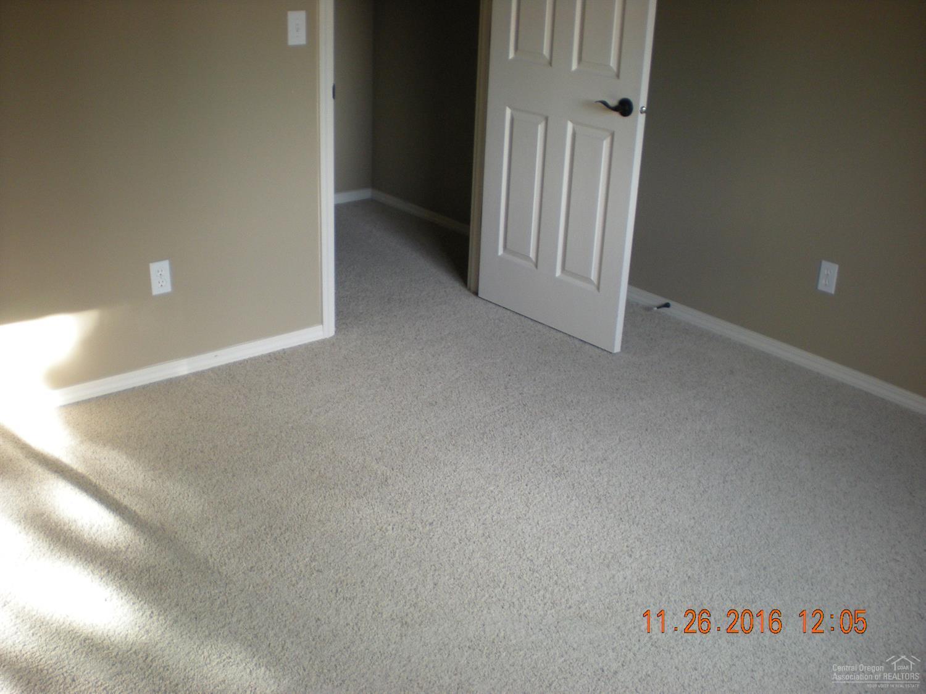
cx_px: 463
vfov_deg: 37.7
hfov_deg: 49.0
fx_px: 1016
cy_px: 347
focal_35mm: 38
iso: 148
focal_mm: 6.3
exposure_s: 1/65.3
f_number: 3.1
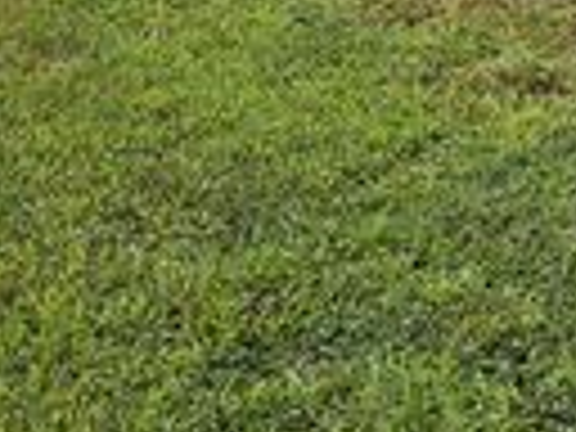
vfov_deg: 15.2
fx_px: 1498
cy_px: -209
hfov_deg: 19.7
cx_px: 792
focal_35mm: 90
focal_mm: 6.3
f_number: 1.7
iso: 10
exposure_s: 1/225
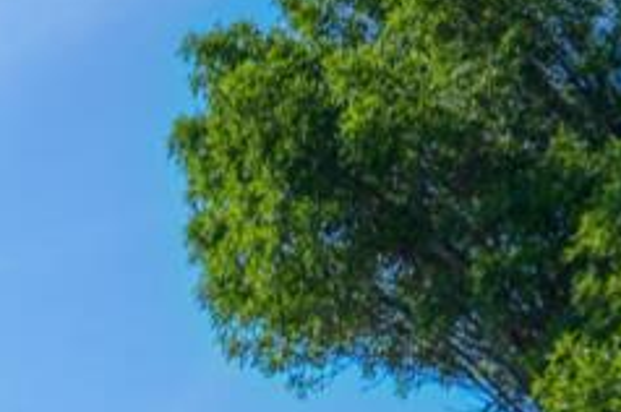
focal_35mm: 101
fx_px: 1740
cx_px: 308
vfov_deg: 11.0
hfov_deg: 20.2
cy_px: 1035
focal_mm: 16
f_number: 10
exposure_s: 1/400
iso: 400
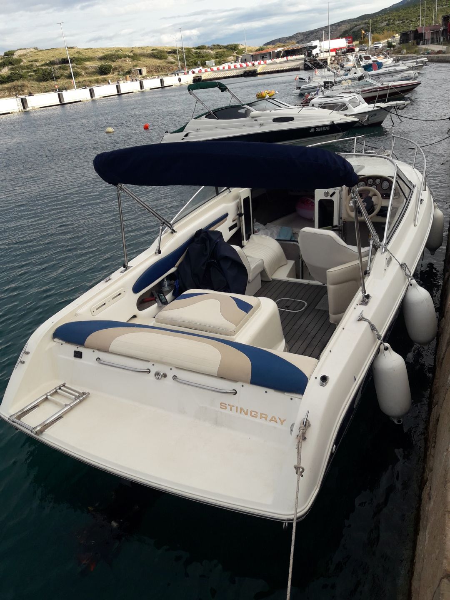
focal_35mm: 28
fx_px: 485
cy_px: 300
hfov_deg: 49.7
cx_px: 225
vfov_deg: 63.4
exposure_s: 1/731
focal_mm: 3.7
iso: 40
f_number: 1.9
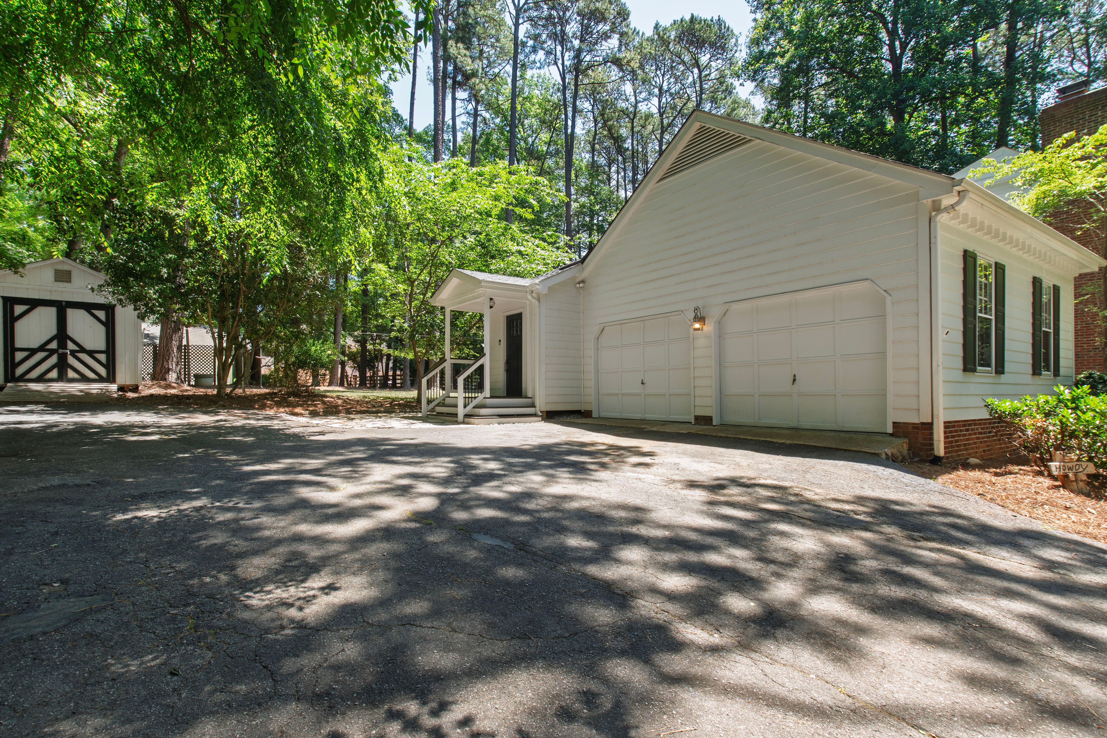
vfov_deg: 73.7
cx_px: 528
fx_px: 492
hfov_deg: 96.7
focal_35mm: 16
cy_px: 382
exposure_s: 1/40
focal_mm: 10
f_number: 8
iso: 100
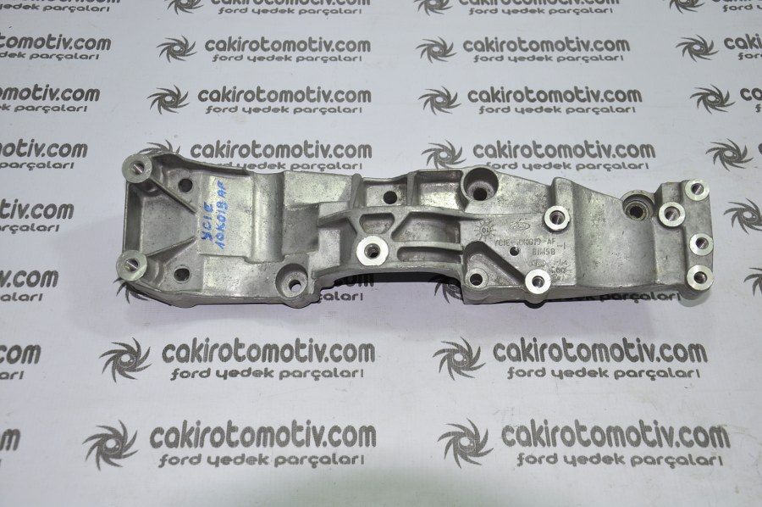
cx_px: 381
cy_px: 254
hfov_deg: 41.2
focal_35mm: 48
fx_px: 1015
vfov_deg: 28.0
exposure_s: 1/50
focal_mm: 32
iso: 200
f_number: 5.6
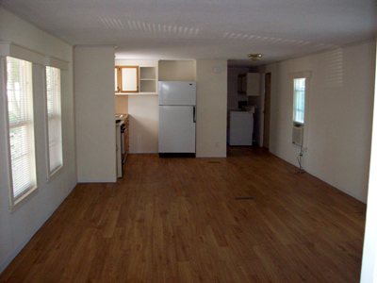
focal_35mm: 36
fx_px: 392
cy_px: 142
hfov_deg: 51.4
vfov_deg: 39.7
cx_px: 188
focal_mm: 6
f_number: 2.7
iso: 140
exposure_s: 1/64
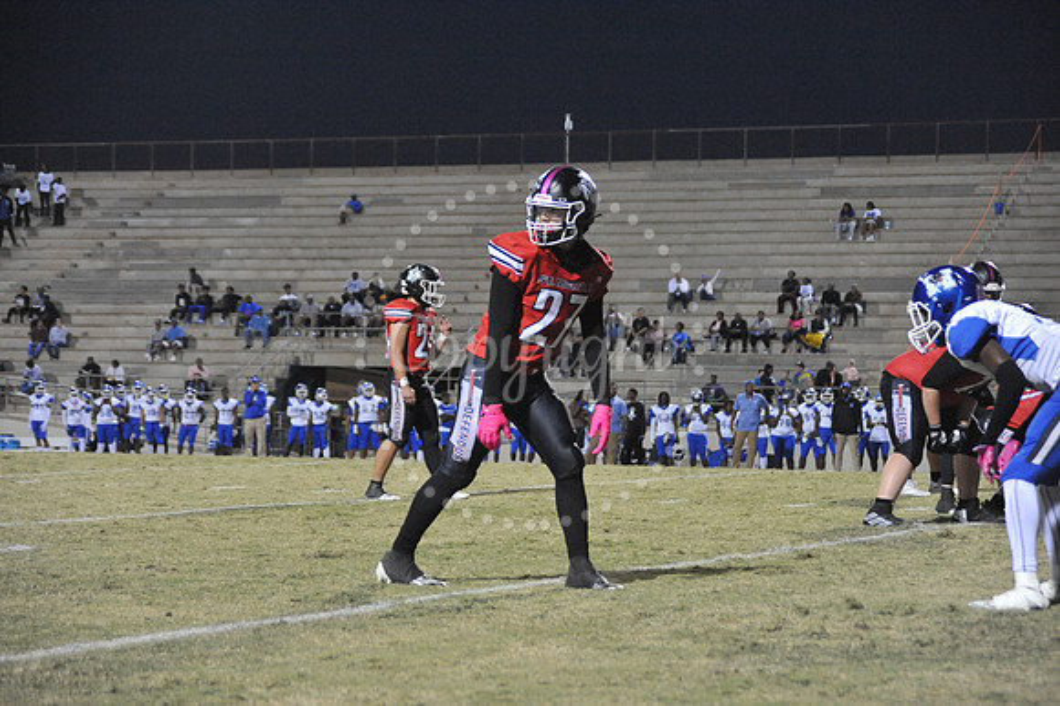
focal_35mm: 105
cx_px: 530
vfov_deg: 13.0
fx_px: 3090
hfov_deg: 19.5
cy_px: 353
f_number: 5.6
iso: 6400
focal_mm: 105
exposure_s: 1/160
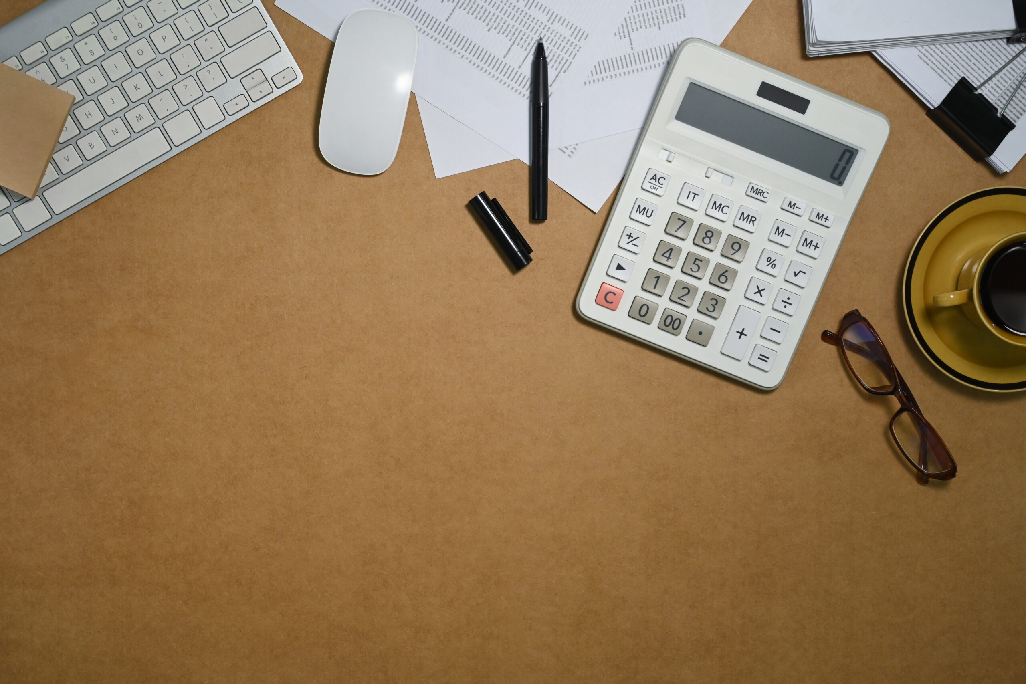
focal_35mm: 46
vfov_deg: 29.2
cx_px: 513
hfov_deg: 42.7
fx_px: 1311
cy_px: 342
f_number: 8
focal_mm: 46
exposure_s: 1/25
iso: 500
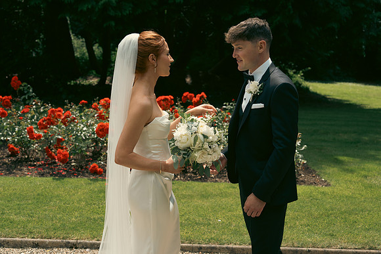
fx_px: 561
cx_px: 190
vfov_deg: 25.5
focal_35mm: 53
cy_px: 127
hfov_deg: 37.5
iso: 50
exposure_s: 1/160
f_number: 5
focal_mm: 53
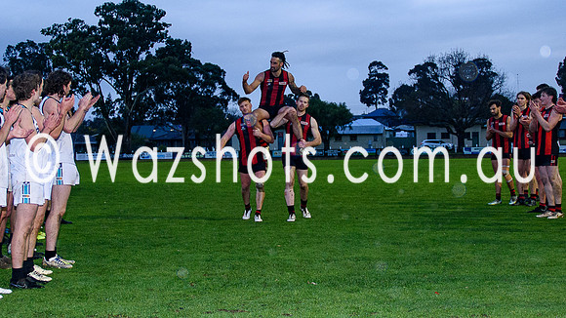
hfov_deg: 32.4
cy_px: 151
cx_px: 289
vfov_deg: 18.5
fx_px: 974
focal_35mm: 65
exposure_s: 1/160
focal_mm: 16
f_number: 2.8
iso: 400
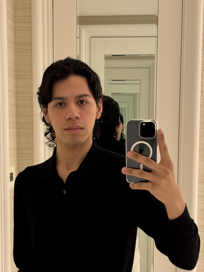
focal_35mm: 78
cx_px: 86
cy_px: 212
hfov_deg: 18.9
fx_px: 613
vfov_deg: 24.7
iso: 125
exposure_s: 1/60
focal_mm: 6.76
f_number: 1.78
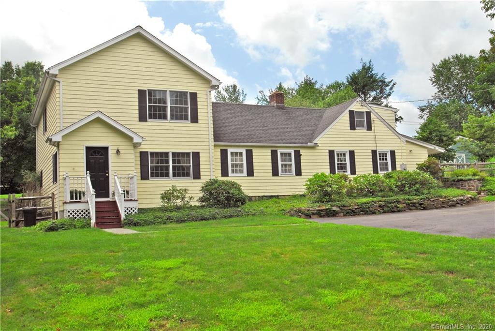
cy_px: 166
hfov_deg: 53.1
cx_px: 248
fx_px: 495
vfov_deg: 36.9
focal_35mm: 36
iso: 250
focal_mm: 24
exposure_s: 1/160
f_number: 13
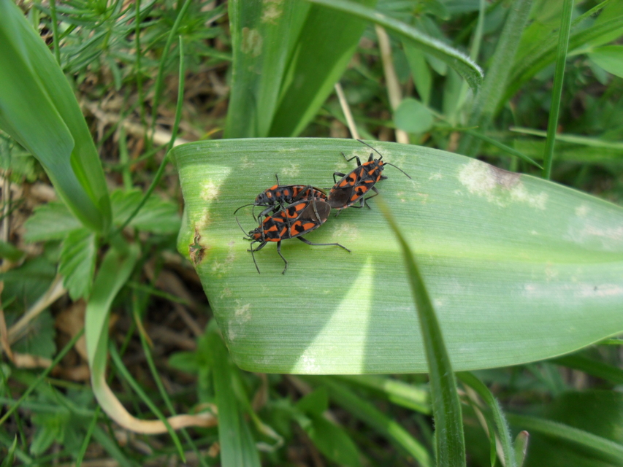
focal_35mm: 35
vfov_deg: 40.7
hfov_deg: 52.6
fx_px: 630
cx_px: 312
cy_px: 234
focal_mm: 6.3
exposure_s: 1/125
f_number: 3.2
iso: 100
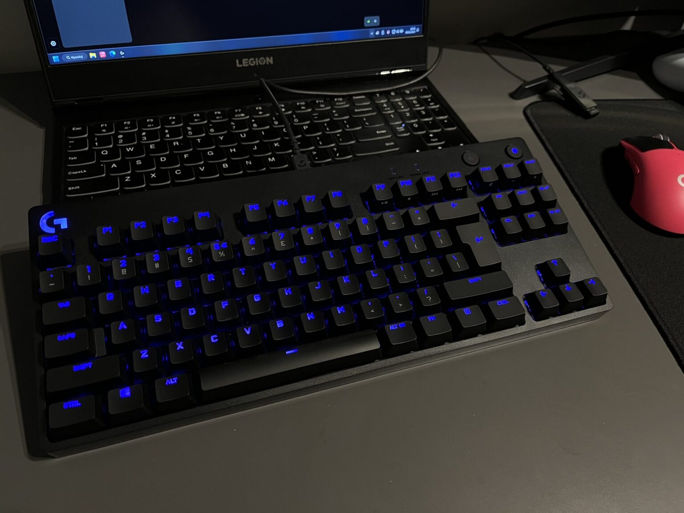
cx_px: 342
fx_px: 514
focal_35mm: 26
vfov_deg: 53.1
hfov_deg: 67.3
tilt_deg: -48.4
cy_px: 256
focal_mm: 5.1
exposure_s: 1/50
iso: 500
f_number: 1.6
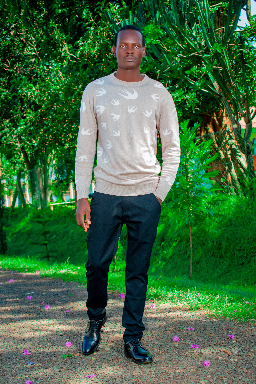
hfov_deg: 20.2
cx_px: 128
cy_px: 192
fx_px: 720
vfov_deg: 29.9
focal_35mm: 68
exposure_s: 1/200
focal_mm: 45
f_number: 5
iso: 400
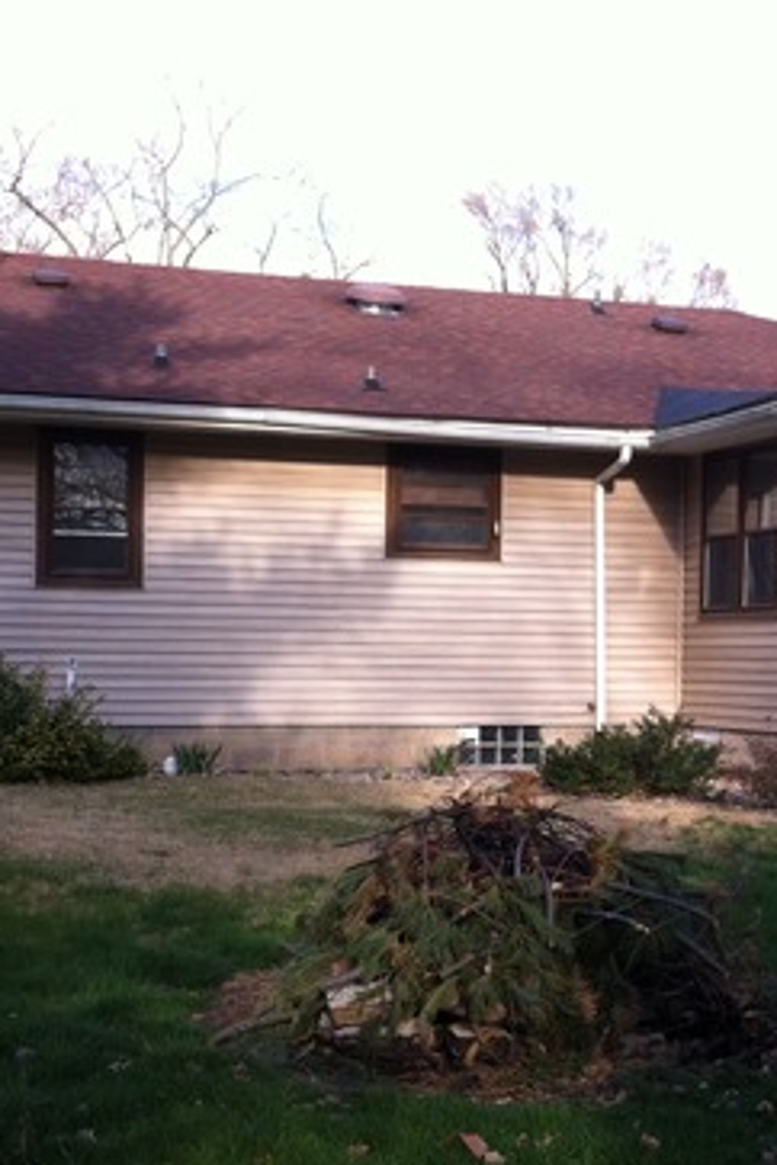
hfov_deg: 21.2
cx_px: 488
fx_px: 2072
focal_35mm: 64
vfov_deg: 31.4
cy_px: 668
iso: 80
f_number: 2.8
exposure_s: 1/269
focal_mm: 3.85
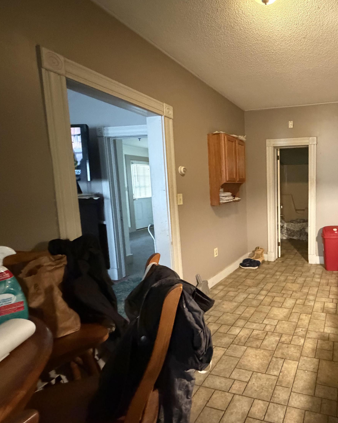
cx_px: 292
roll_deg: +0.7
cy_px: 208
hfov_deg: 61.8
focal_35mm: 19
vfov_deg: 83.3
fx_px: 238
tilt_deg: -7.3
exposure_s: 1/30
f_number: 2.2
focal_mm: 2.22
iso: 1600
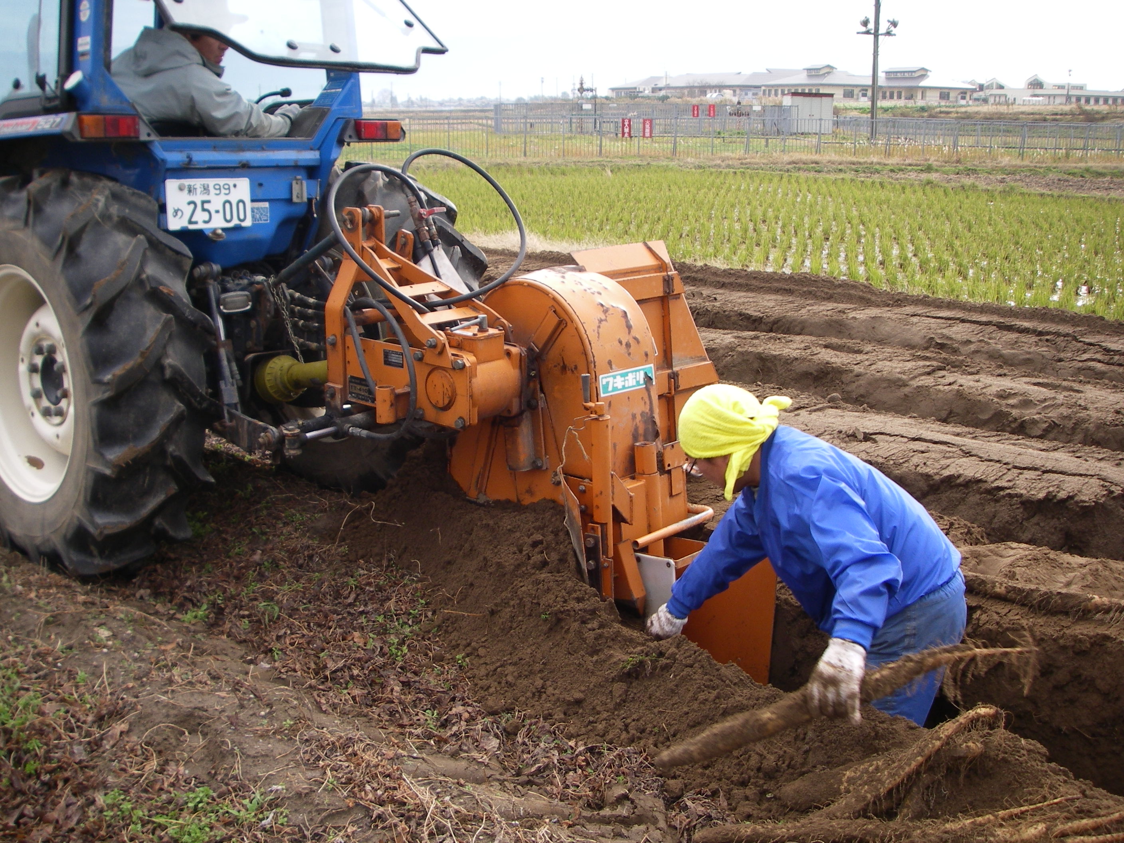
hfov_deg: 49.0
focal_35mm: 38
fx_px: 1234
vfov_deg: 37.7
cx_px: 562
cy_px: 422
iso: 80
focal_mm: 6.3
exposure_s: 1/100
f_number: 3.3
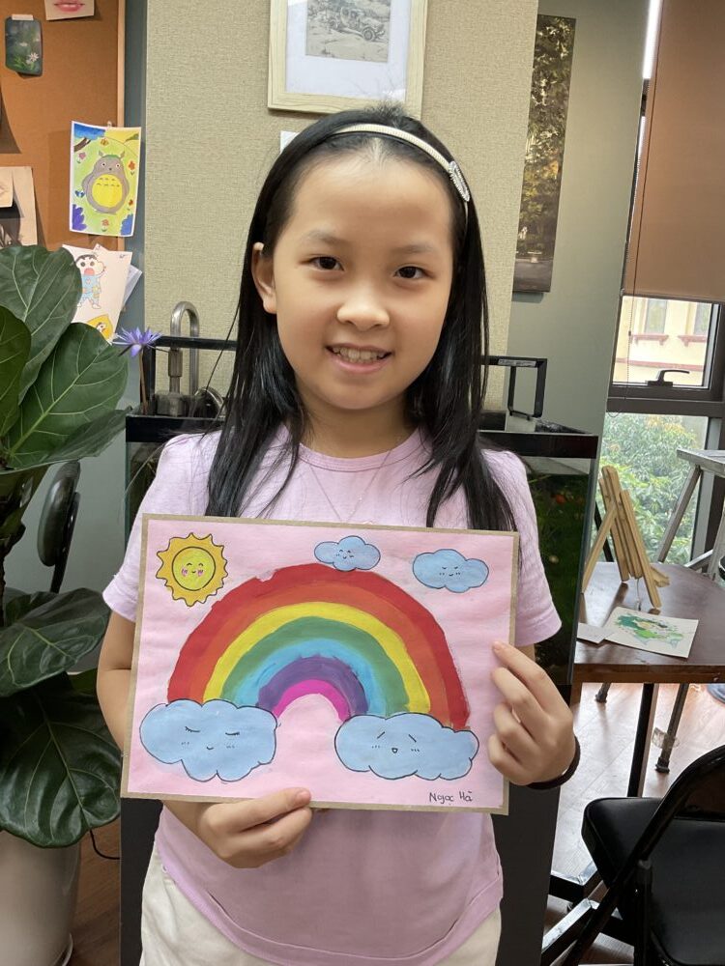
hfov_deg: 48.2
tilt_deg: -10.8
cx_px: 362
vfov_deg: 61.7
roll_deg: -4.1
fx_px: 810
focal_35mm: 29
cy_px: 483
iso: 64
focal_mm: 3
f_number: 1.8
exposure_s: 1/122
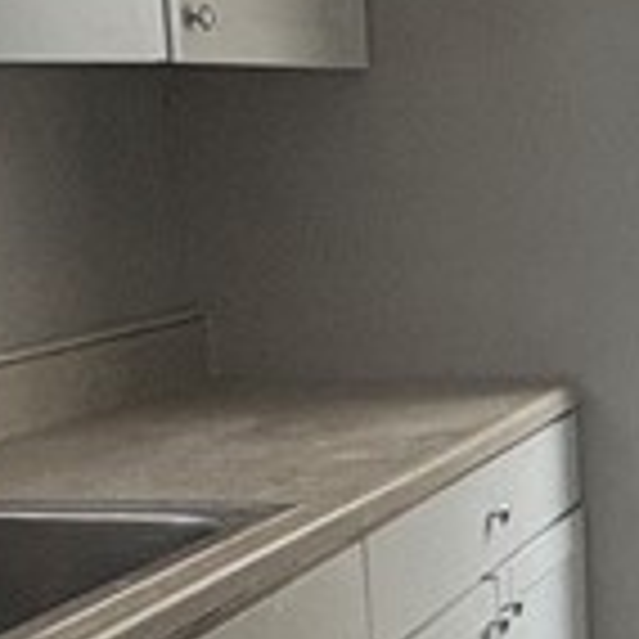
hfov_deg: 17.2
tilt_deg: -9.2
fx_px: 1859
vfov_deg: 19.4
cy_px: 441
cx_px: 1017
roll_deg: +0.2
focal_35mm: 89
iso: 200
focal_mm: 2.22
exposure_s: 1/99
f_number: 2.2
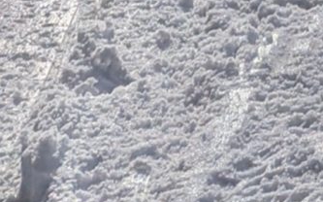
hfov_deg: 9.5
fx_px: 1725
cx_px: 775
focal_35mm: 196
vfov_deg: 5.5
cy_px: -715
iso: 47
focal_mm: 6.81
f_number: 1.85
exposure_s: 1/7519
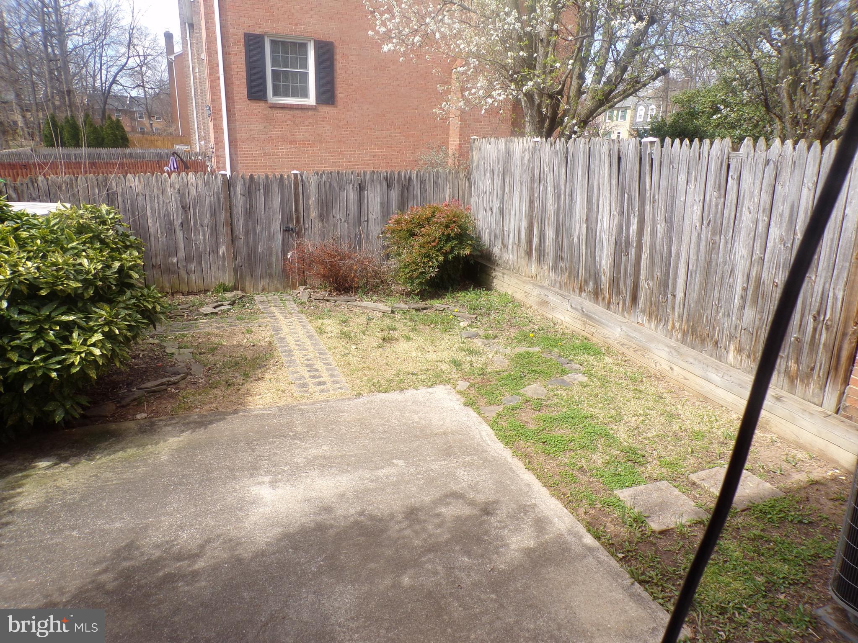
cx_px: 429
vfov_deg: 56.8
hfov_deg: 71.6
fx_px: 595
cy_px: 322
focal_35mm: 24
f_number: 5.8
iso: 80
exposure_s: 1/120
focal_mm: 4.3
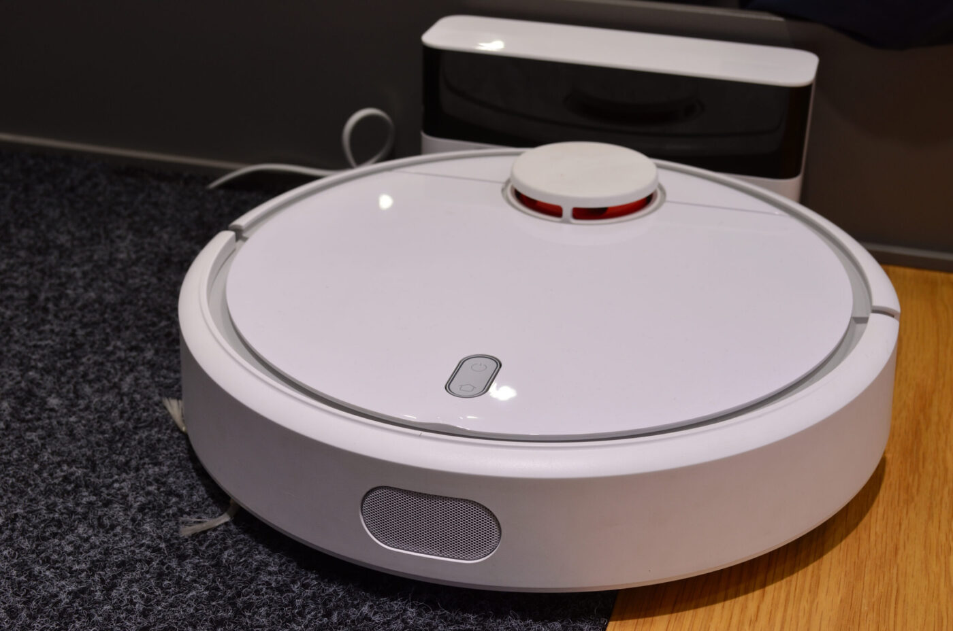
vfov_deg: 23.7
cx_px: 476
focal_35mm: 57
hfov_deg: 35.1
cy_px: 316
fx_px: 1506
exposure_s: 1/15
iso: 100
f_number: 8
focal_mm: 38
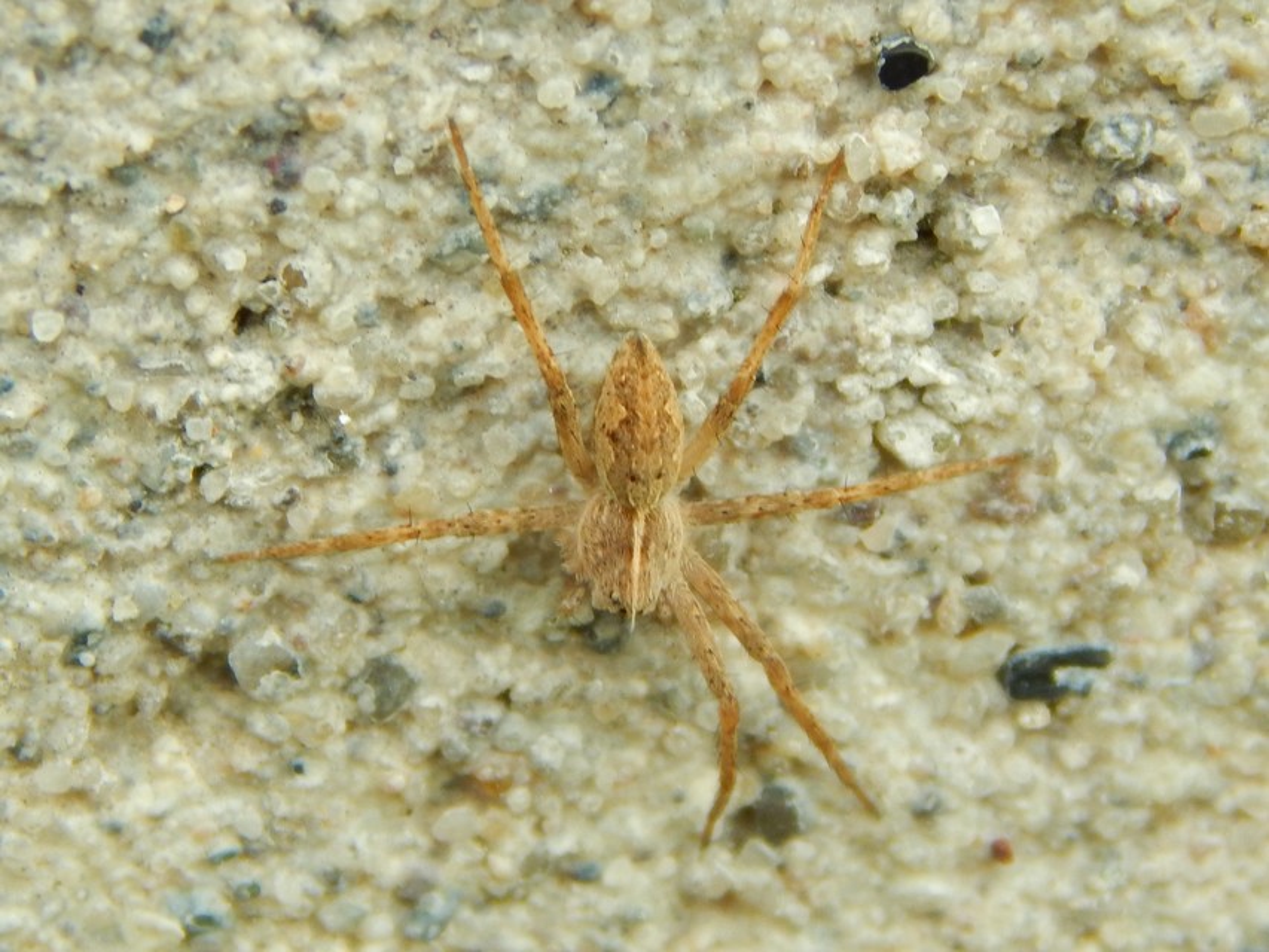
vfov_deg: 8.2
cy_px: 476
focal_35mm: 182
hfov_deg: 10.9
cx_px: 634
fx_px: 6673
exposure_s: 1/30
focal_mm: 32.8
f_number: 5.3
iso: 160
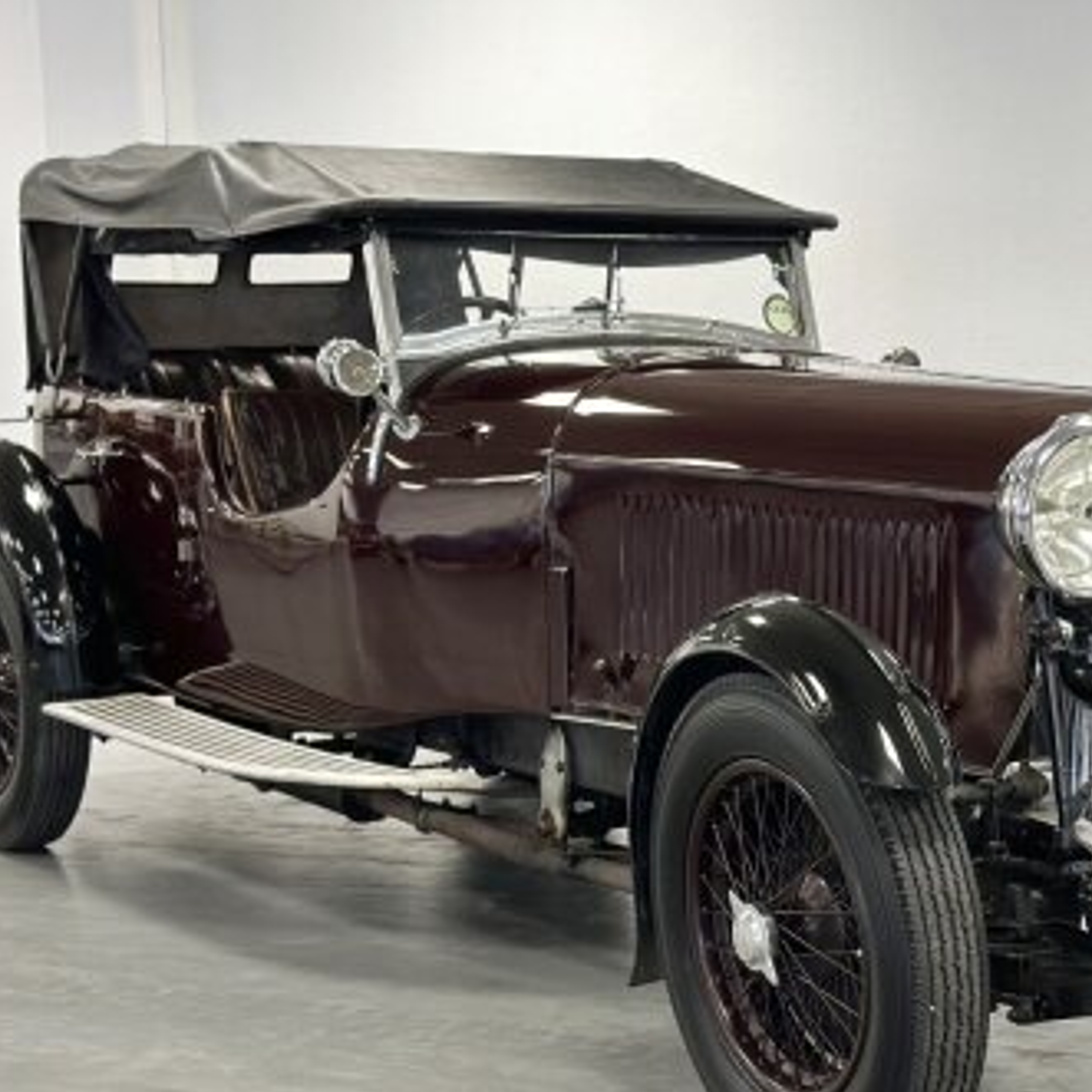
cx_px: 805
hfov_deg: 21.0
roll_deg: -0.1
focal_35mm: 82
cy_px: 676
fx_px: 2927
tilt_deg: -8.1
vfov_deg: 21.1
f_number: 1.78
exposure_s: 1/60
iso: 160
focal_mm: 6.86
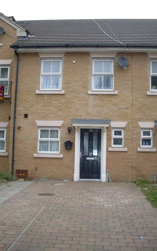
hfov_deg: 31.3
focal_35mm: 41
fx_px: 281
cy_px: 127
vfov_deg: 48.2
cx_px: 76
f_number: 2.8
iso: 120
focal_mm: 6.3
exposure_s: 1/250
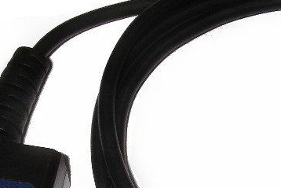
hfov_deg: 18.0
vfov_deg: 11.8
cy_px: 236
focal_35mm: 113
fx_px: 882
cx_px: 199
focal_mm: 6.3
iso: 64
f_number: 6.6
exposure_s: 1/50
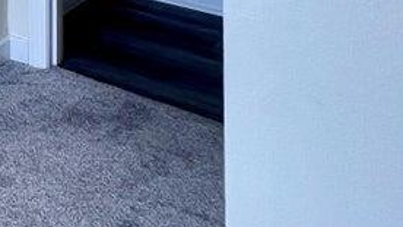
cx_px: -410
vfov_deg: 13.4
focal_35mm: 70
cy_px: -294
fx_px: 748
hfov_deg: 18.7
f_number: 1.8
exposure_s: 1/120
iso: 50
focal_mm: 1.57
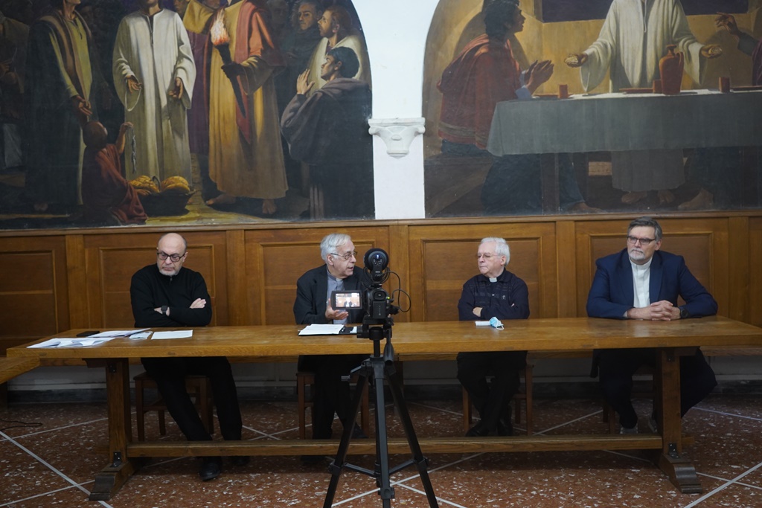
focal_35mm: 35
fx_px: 741
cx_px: 381
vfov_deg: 37.9
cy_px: 254
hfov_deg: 54.4
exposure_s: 1/50
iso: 2500
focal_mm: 35
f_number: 4
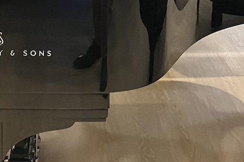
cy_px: -93
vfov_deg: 14.8
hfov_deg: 23.9
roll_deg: -1.5
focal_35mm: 85
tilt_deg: -10.6
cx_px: 99
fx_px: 576
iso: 250
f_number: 1.8
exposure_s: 1/40
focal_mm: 3.99
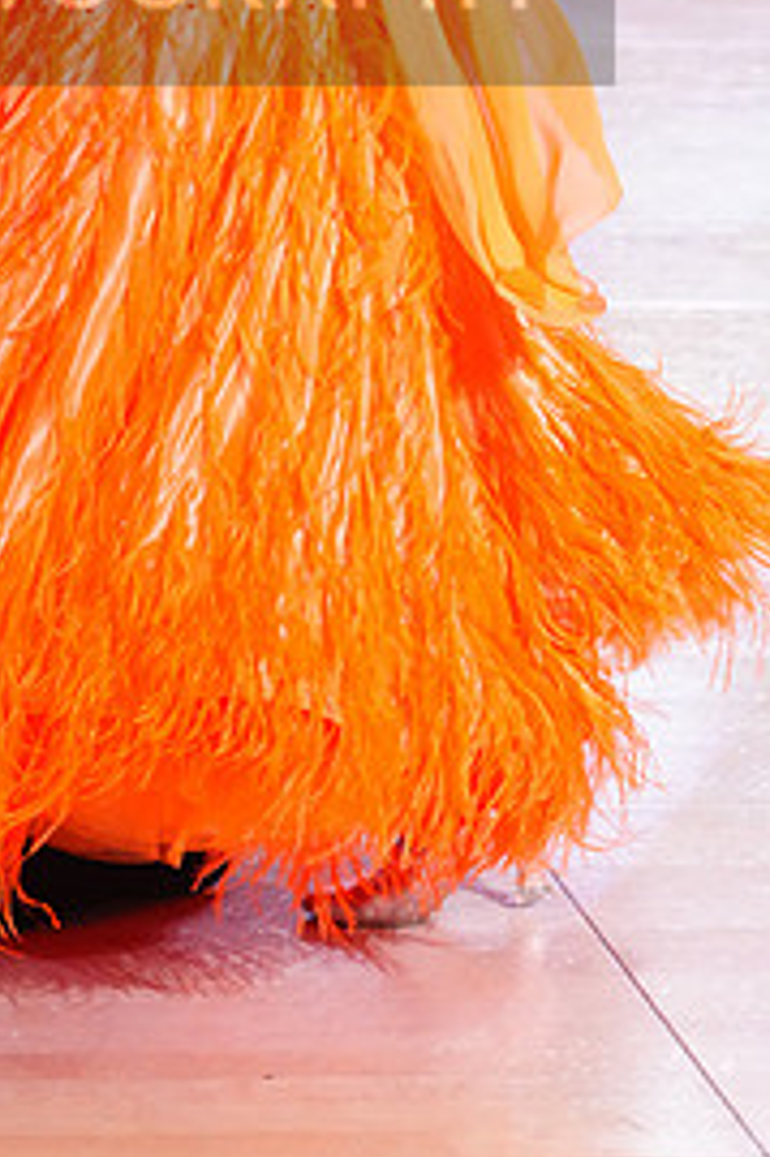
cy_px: -56
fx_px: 4850
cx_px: 24
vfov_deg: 13.4
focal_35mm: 151
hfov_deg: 9.0
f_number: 5.6
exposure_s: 1/250
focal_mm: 70
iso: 3200
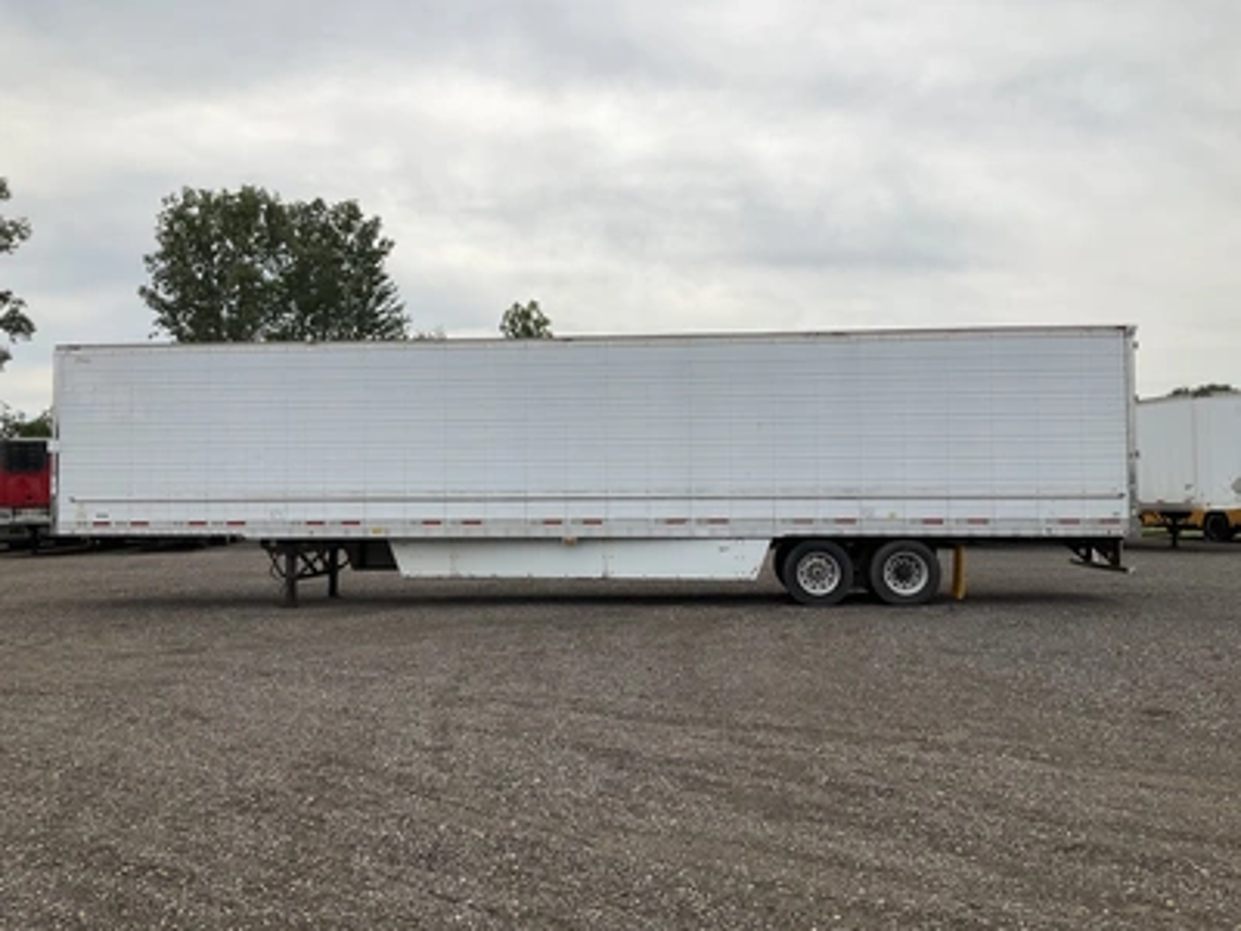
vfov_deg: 48.2
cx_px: 620
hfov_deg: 61.7
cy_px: 466
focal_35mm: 29
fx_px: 1040
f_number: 1.8
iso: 25
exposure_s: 1/2667
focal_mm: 3
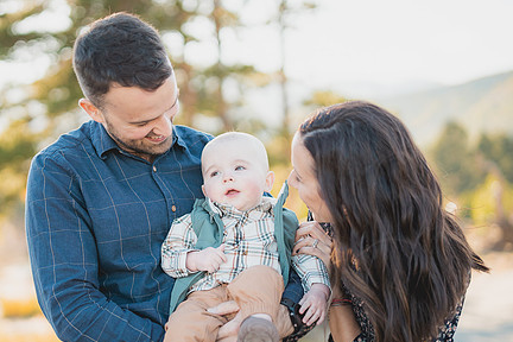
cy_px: 200
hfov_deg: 27.9
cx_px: 183
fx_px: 1026
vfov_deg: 18.9
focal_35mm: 72
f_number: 1.4
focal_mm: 50
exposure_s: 1/1250
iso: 100
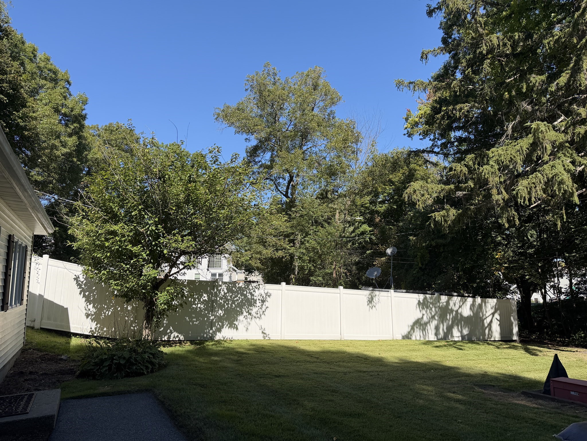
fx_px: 407
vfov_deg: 56.8
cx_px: 294
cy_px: 220
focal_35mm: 24
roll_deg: +1.0
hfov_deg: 71.6
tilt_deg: +8.3
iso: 100
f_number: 1.78
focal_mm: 6.76
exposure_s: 1/2801
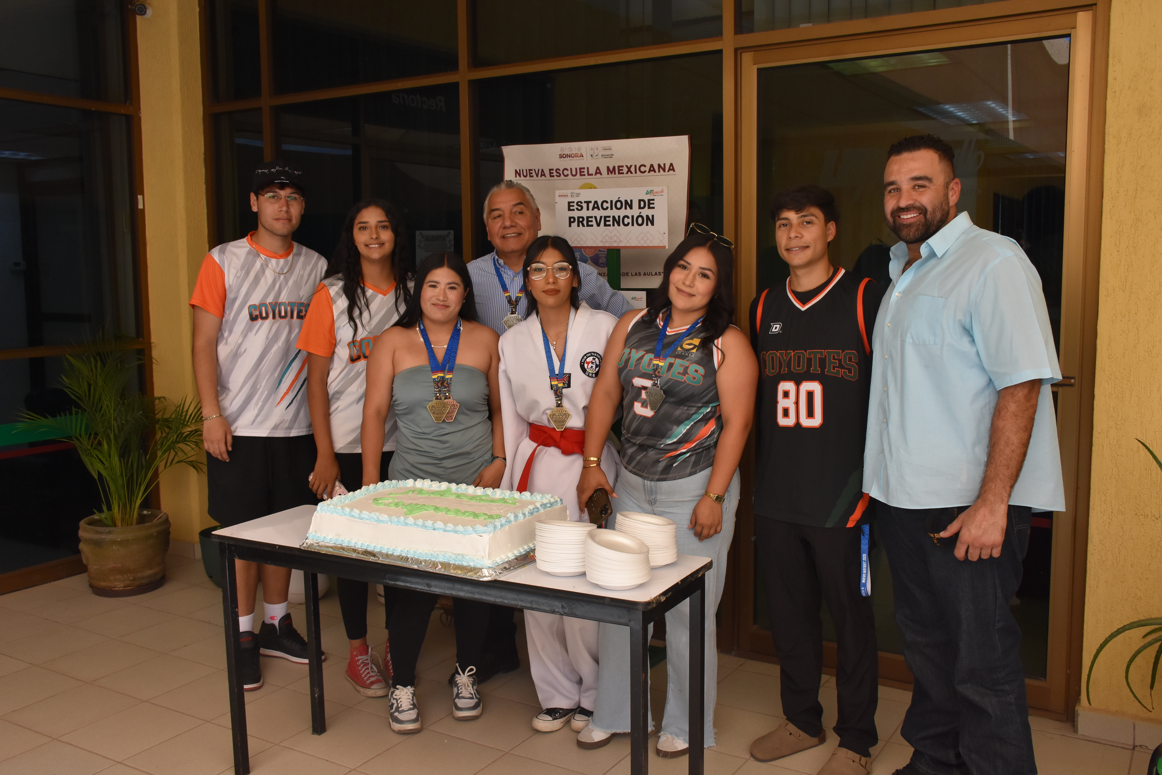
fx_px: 1065
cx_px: 581
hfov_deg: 57.2
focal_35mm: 33
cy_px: 388
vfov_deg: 40.0
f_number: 8
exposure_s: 1/400
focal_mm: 22
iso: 800
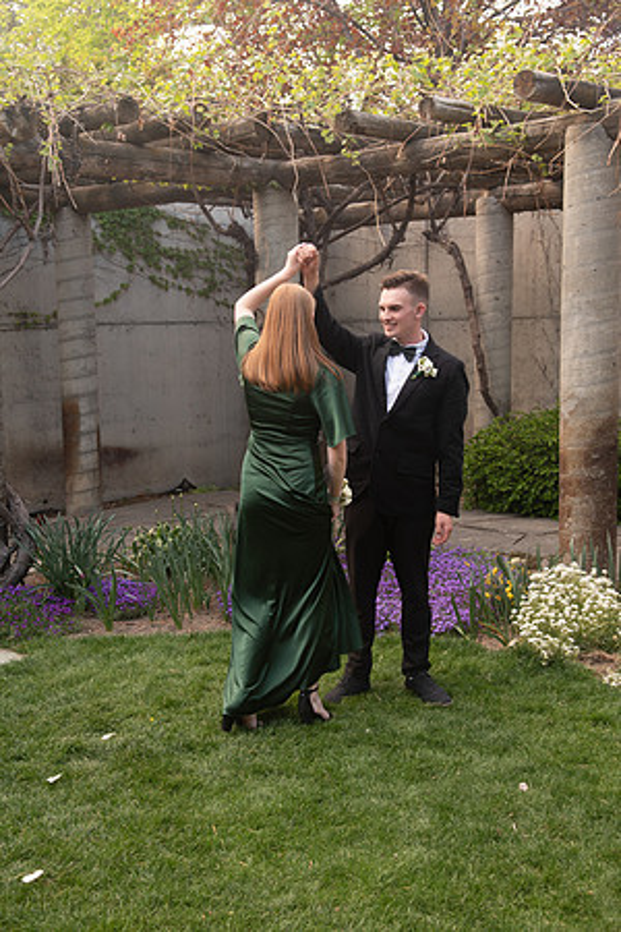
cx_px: 310
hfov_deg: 29.2
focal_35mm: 46
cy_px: 466
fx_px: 1190
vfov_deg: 42.7
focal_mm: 46
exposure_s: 1/125
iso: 500
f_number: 5.6
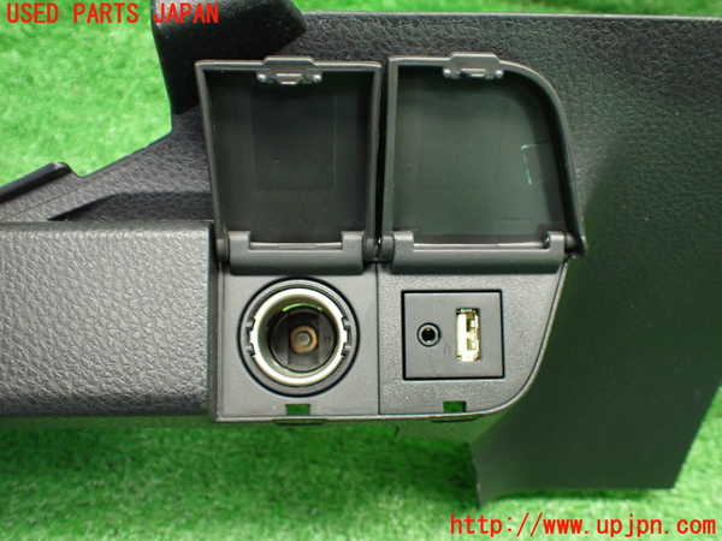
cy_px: 270
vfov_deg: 46.8
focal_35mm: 30
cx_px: 361
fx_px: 626
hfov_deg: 60.0
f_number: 2.3
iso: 800
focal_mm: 5.4
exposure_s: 1/50
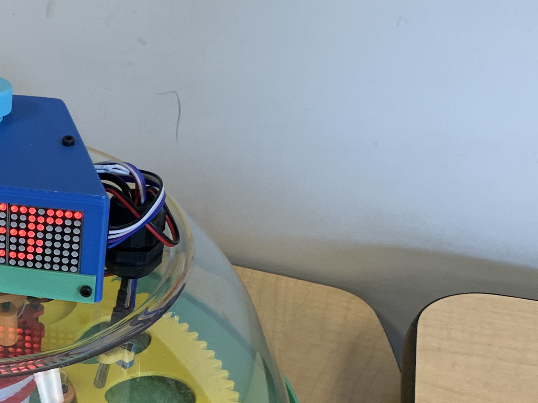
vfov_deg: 21.4
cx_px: -53
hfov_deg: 26.7
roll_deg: +1.3
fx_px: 1041
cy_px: 361
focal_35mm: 67
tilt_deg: -39.3
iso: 100
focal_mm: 4.25
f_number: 1.8
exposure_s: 1/61
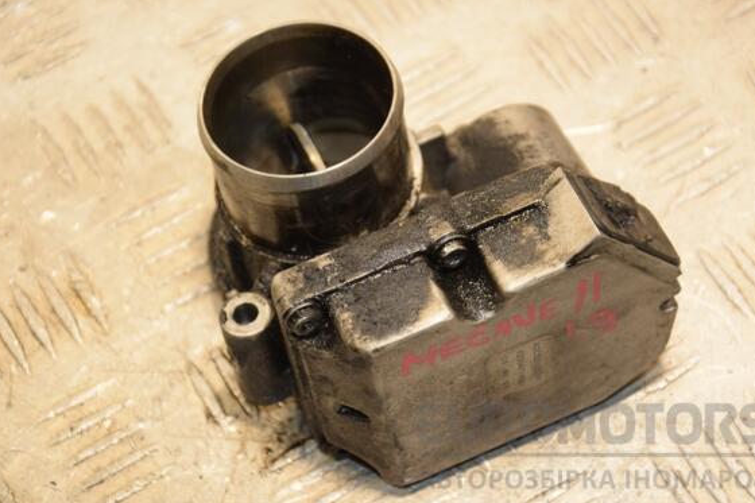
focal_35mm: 121
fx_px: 2527
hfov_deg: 17.0
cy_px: 244
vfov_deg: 11.4
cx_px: 392
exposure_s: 1/160
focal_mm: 75
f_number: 5.3
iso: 800
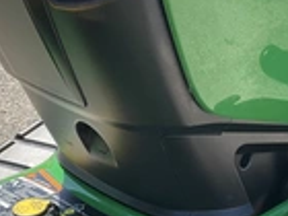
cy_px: 197
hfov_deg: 23.5
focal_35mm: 83
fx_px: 691
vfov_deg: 17.5
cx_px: 189
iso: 25
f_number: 1.8
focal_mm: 3
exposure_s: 1/691
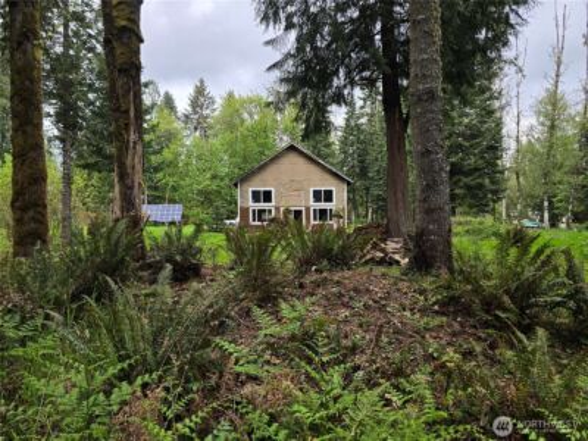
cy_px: 220
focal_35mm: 23
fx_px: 391
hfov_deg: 73.9
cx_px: 294
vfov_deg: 58.9
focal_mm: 6.3
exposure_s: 1/180
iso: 12
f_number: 1.7
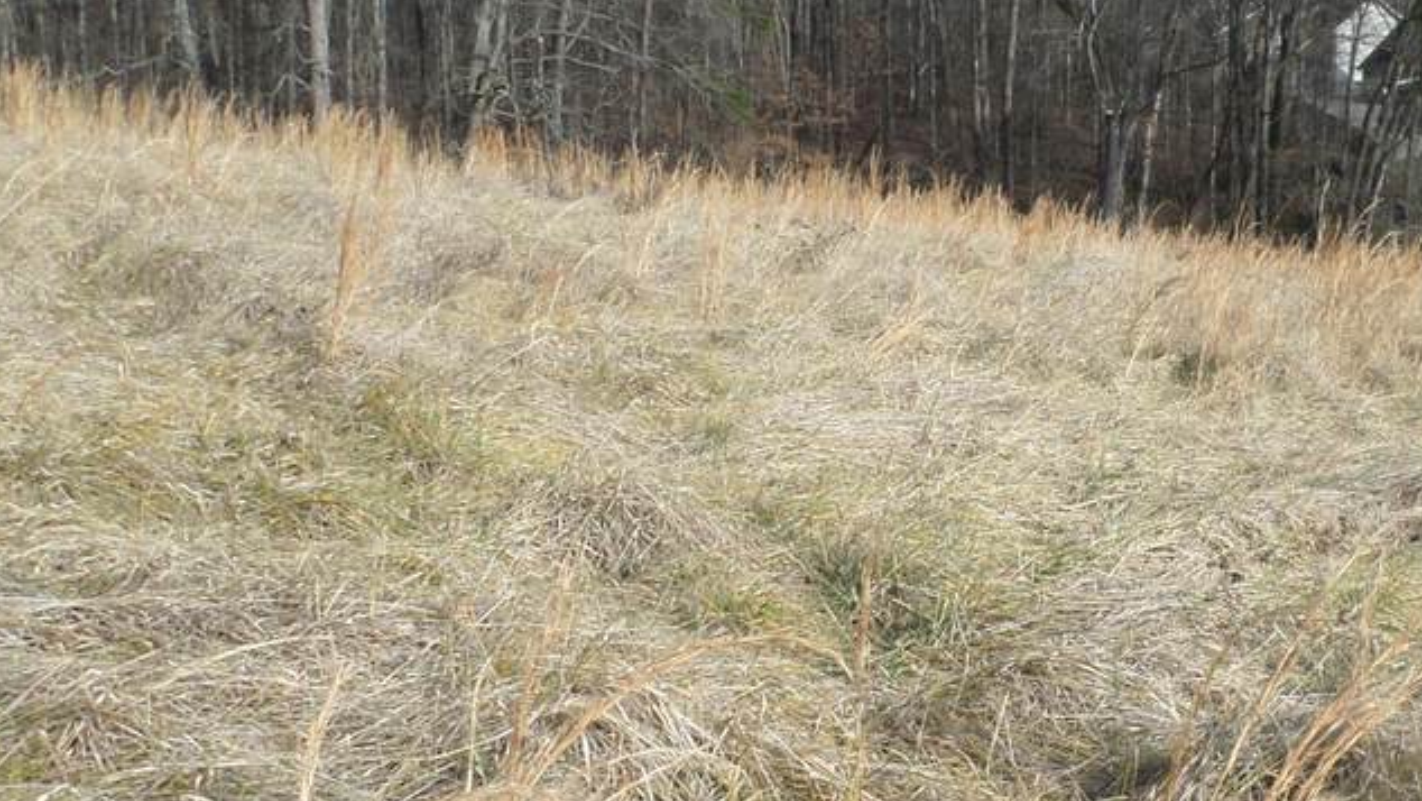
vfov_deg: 21.8
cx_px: 978
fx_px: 2074
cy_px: 449
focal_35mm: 55
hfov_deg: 37.3
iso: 80
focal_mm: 4.5
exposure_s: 1/1500
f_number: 2.5
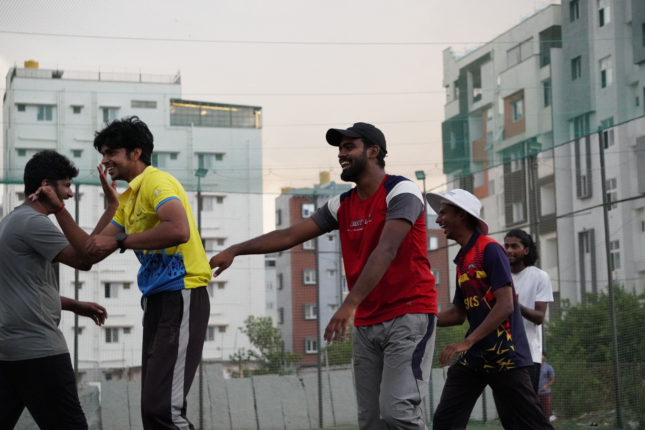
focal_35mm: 82
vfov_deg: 16.6
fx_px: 1478
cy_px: 215
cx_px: 322
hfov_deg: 24.6
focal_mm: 55
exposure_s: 1/1000
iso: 6400
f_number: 5.6
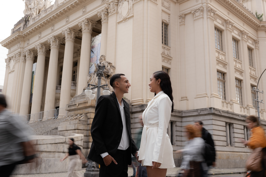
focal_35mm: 38
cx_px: 145
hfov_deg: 50.5
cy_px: 82
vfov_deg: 34.9
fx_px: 282
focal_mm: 35
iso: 50
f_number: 5
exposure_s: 1/13
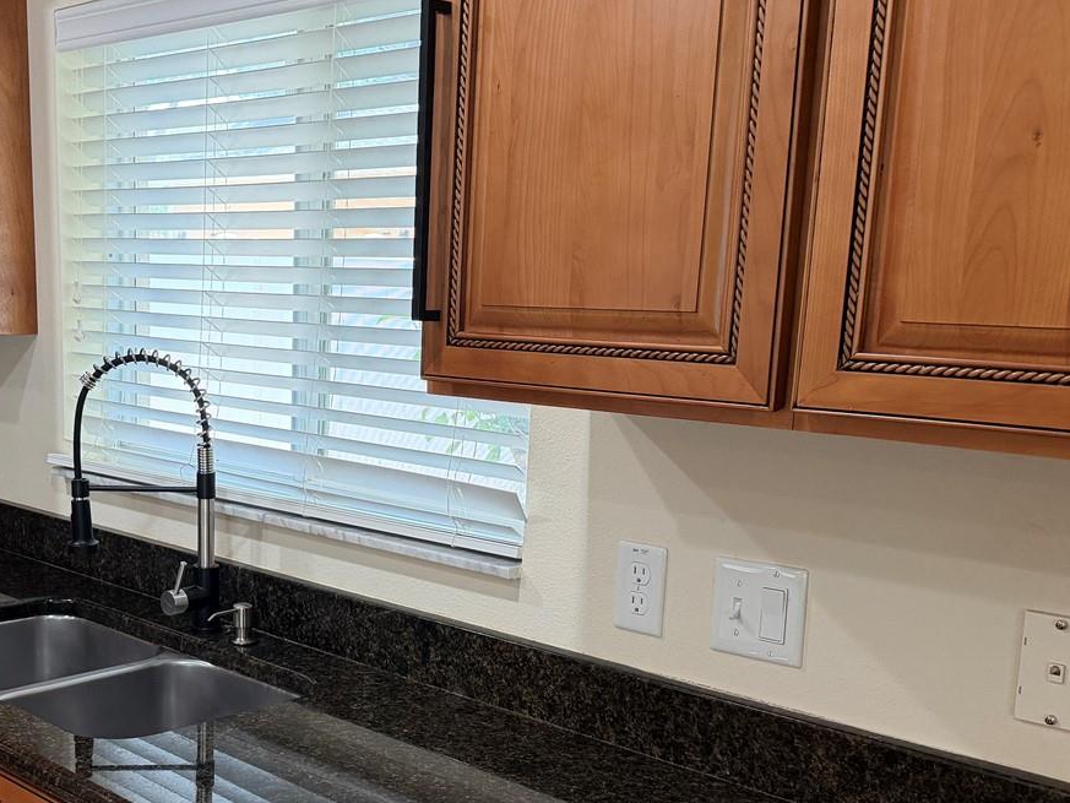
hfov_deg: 42.1
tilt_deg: -11.4
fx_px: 1360
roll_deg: -0.8
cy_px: 538
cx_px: 317
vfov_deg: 32.6
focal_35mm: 44
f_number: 1.78
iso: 320
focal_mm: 6.76
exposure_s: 1/120
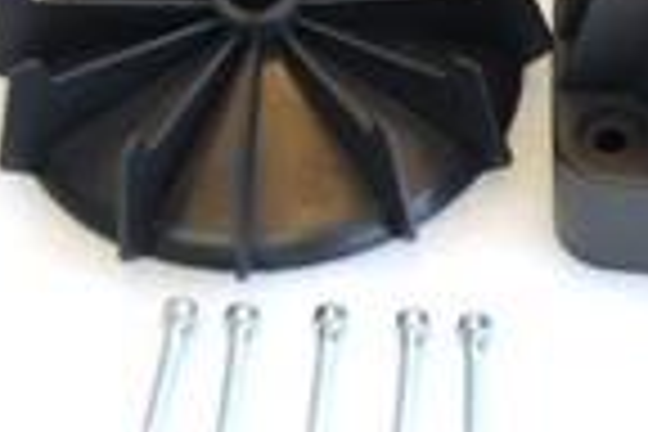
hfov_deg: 11.2
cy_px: 43
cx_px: 652
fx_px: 3276
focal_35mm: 182
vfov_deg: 7.5
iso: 640
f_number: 5
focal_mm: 38
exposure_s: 1/60
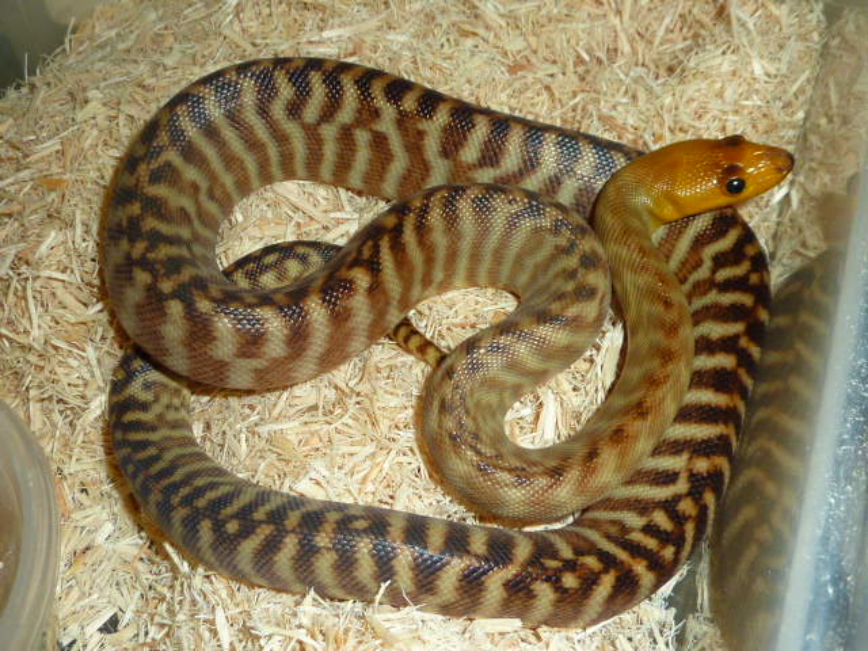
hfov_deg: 51.4
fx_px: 903
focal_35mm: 36
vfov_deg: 39.7
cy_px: 326
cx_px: 434
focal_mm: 4.1
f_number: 4
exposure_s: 1/30
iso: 100
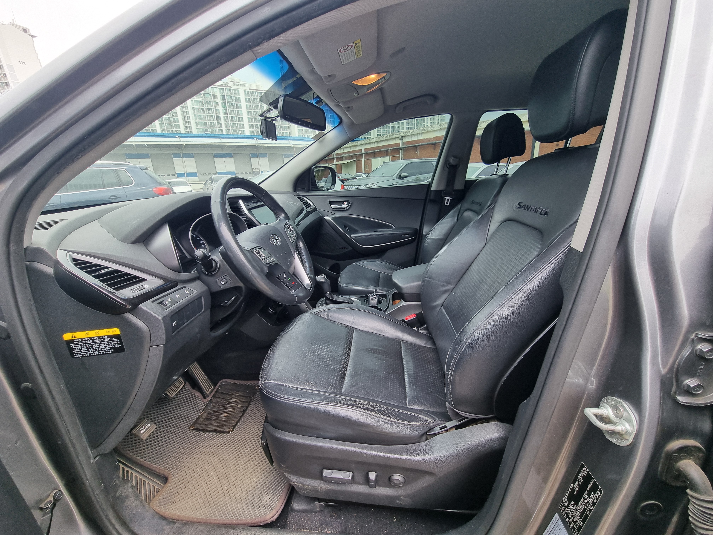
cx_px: 356
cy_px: 268
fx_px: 268
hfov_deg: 106.2
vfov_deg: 89.9
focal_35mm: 13
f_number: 2.2
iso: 50
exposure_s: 1/307
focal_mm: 2.2
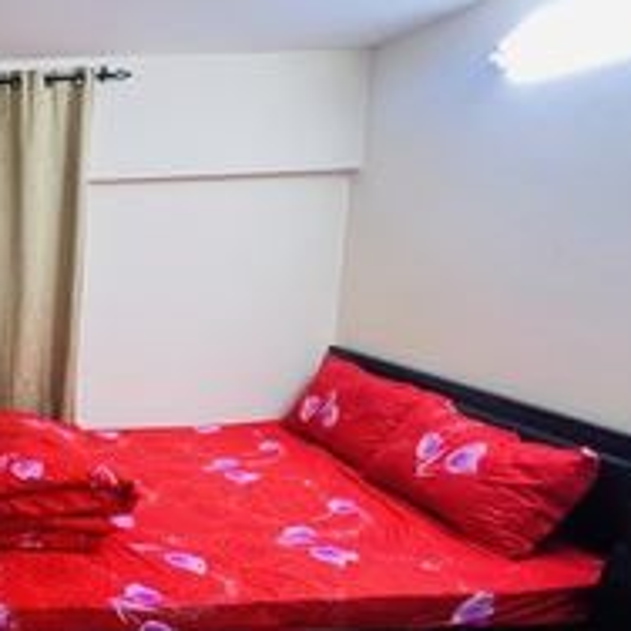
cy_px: 357
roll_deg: +2.2
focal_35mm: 28
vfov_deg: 57.1
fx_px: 577
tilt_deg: -11.1
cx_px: -55
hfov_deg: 44.4
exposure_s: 1/50
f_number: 1.8
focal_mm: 1.57
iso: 160
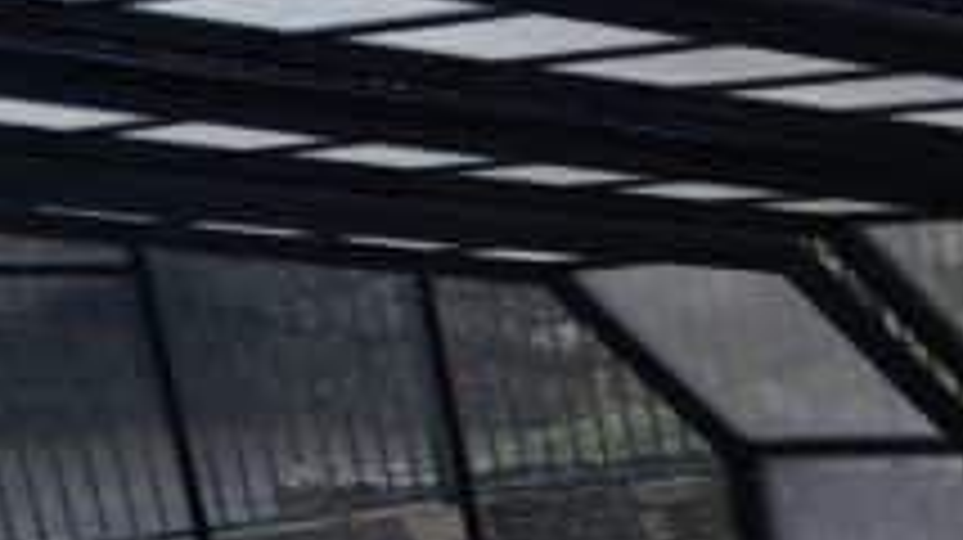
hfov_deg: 13.6
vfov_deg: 8.6
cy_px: 1566
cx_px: 2223
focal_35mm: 120
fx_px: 3062
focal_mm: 5.43
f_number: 1.8
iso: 50
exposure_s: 1/122
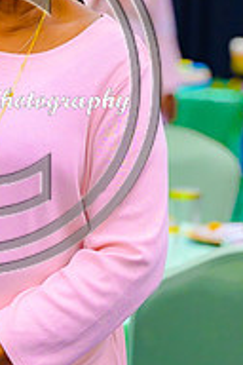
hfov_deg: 5.6
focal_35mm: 246
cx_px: -32
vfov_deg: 8.4
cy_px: 99
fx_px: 2491
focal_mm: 70
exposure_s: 1/125
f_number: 2.8
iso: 800
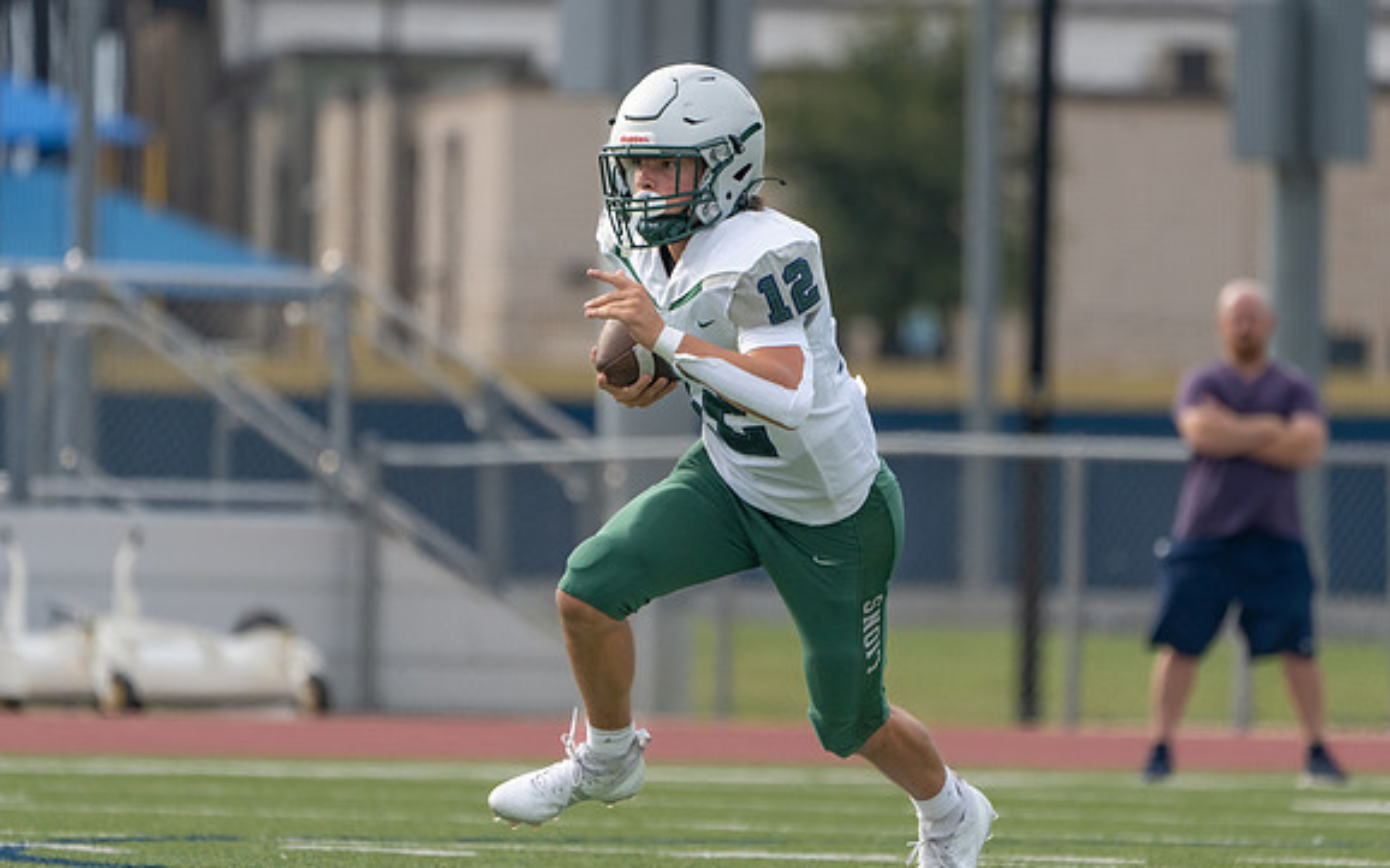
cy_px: 483
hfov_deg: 3.7
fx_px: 21740
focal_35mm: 574
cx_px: 809
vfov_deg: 2.3
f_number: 5.6
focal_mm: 400
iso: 320
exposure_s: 1/1250
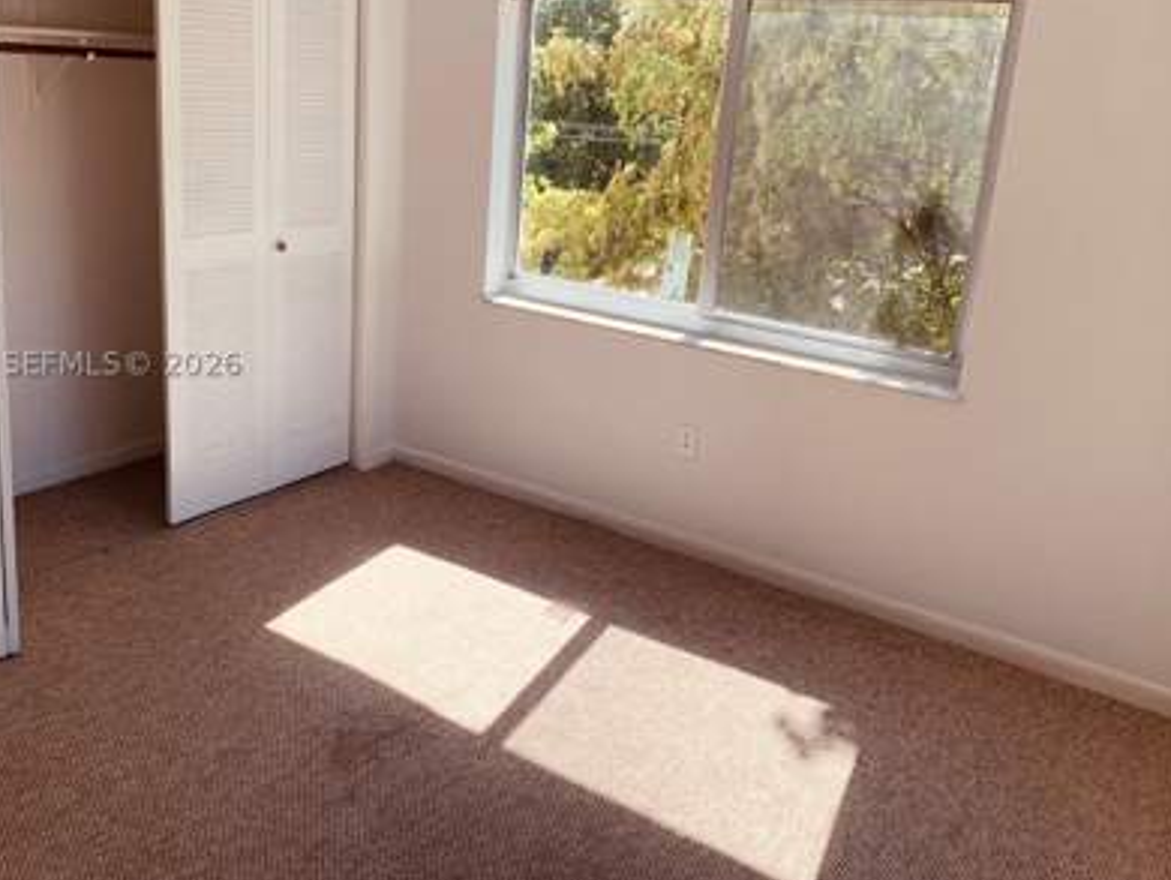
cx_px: 516
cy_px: 363
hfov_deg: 56.6
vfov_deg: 44.0
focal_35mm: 32
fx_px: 1083
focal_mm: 4.25
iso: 25
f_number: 1.8
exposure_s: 1/305
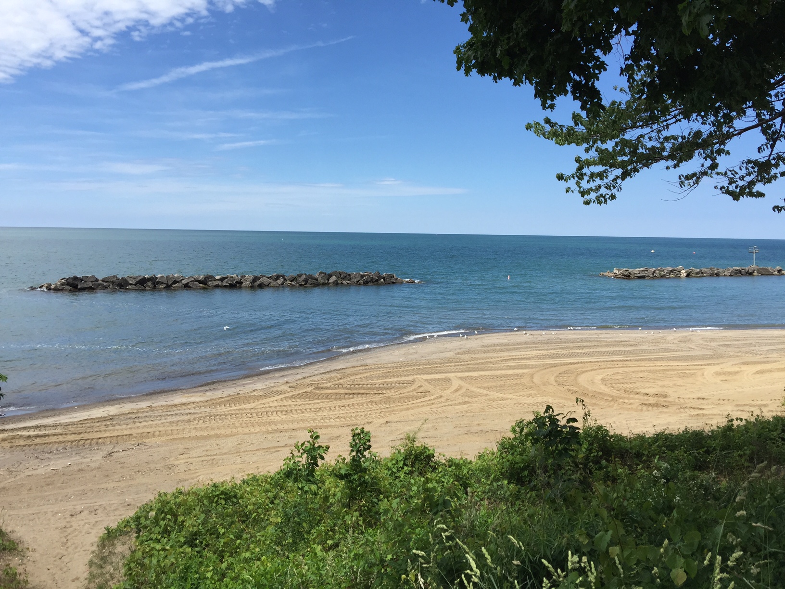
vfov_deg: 48.2
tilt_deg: -5.3
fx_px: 658
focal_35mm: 29
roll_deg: -2.1
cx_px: 392
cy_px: 294
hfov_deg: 61.7
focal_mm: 4.15
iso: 32
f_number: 2.2
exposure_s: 1/2198
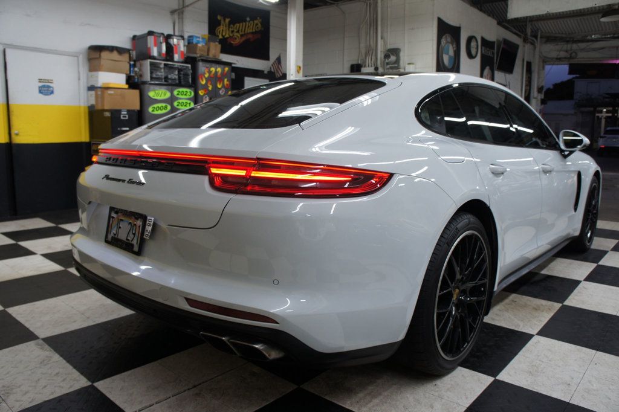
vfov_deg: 47.9
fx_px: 464
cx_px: 310
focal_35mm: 27
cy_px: 206
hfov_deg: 67.4
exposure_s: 1/30
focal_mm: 18
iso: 200
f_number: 4
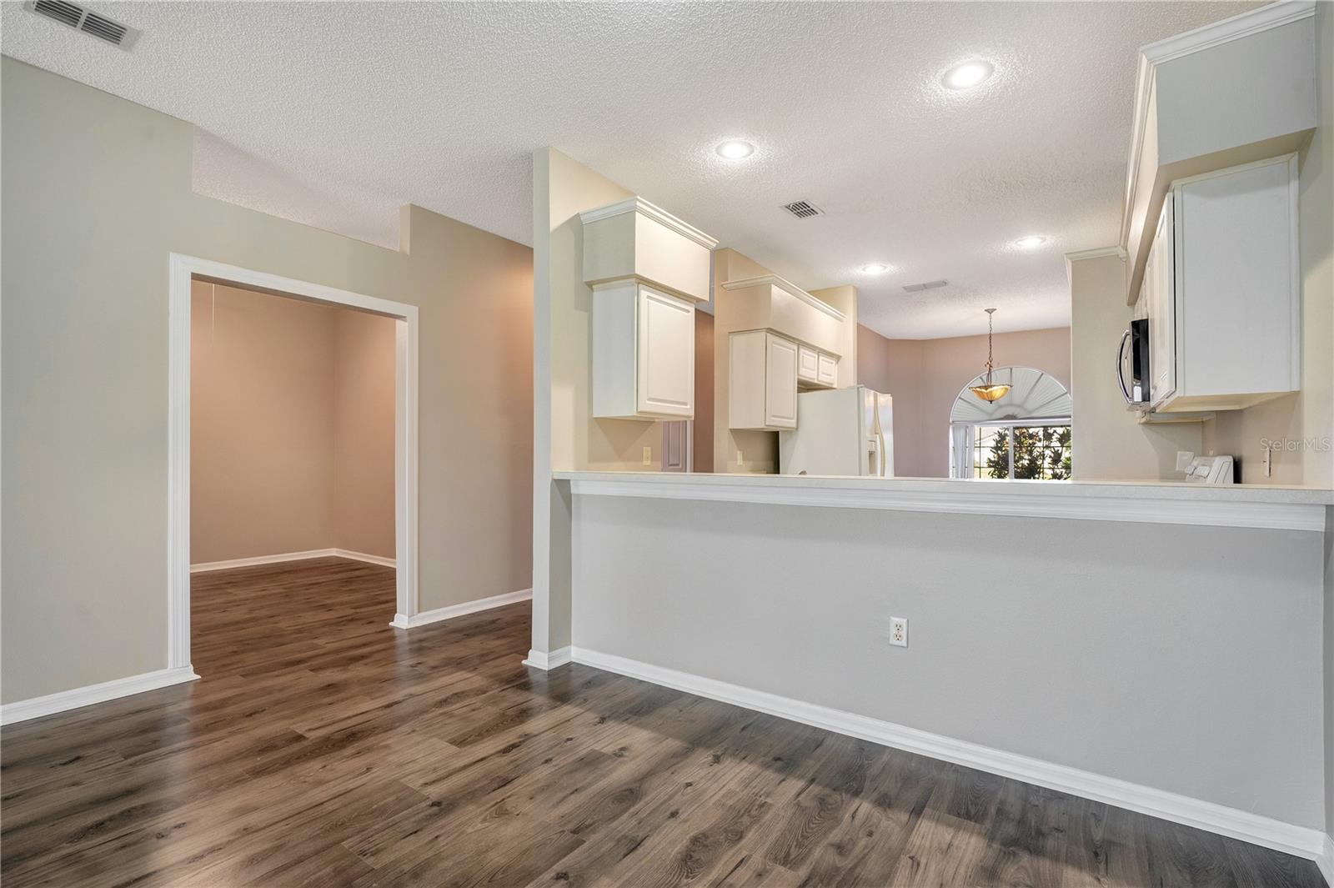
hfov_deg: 96.8
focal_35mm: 16
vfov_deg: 73.7
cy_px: 444
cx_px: 667
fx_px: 593
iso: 800
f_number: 7.1
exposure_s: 1/20
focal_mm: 16
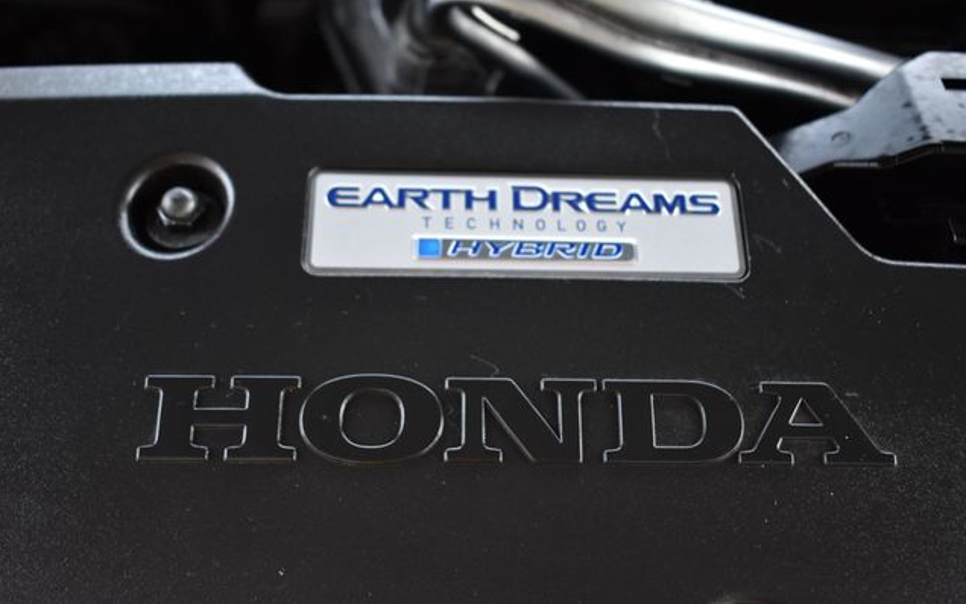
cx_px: 481
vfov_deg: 30.9
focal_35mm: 42
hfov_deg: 47.7
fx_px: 1093
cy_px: 308
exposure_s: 1/125
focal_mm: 27
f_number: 4
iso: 1000
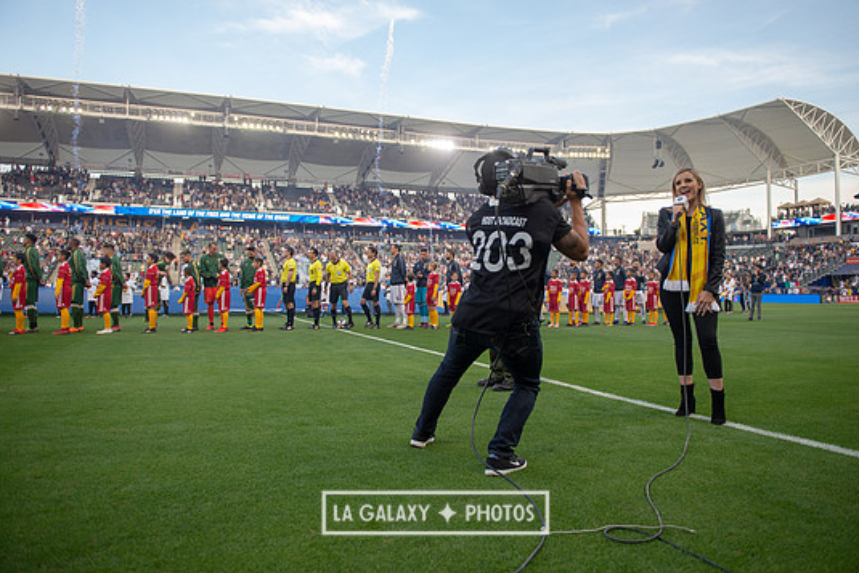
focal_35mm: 26
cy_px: 272
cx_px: 435
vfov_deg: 49.6
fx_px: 621
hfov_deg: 69.4
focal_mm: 24
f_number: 2.8
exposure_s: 1/1000
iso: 400
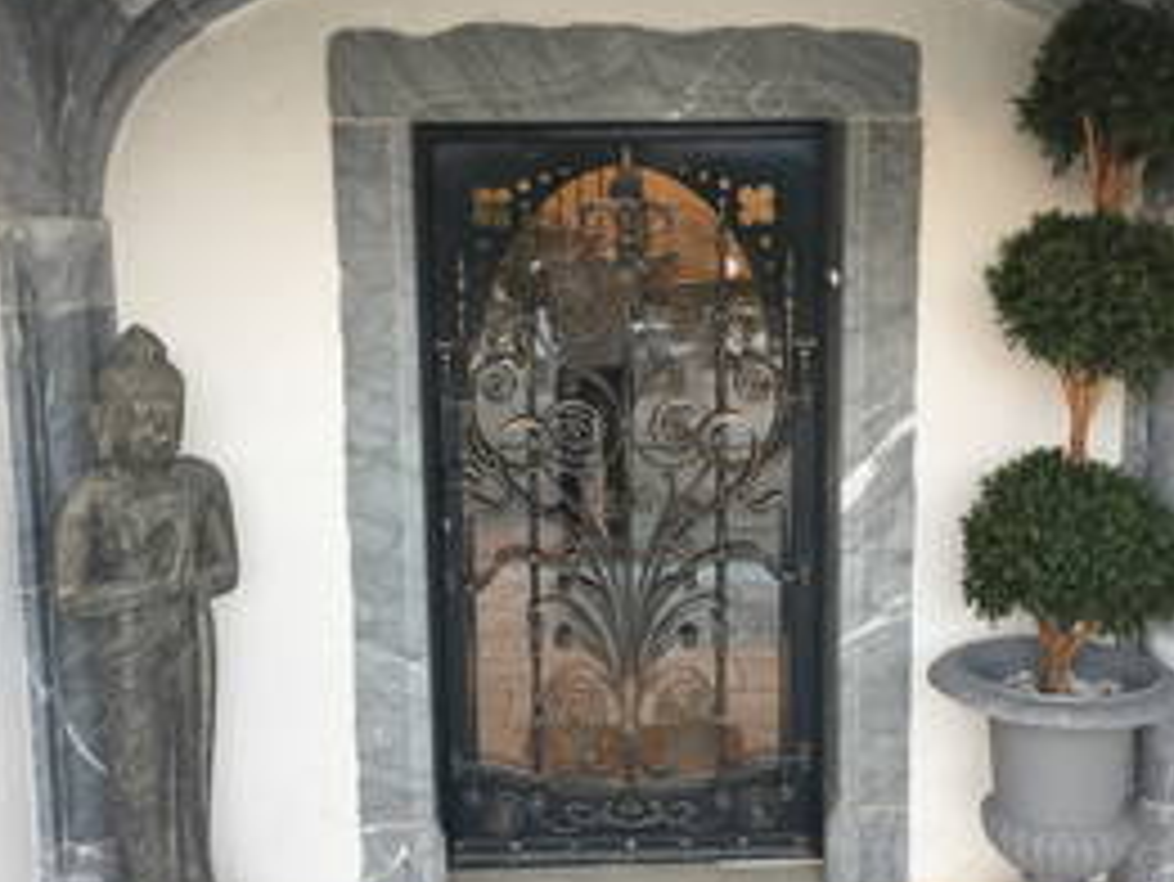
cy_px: 436
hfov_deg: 46.7
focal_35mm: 40
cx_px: 625
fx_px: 1357
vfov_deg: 36.0
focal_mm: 4.15
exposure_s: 1/33
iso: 50
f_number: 2.2
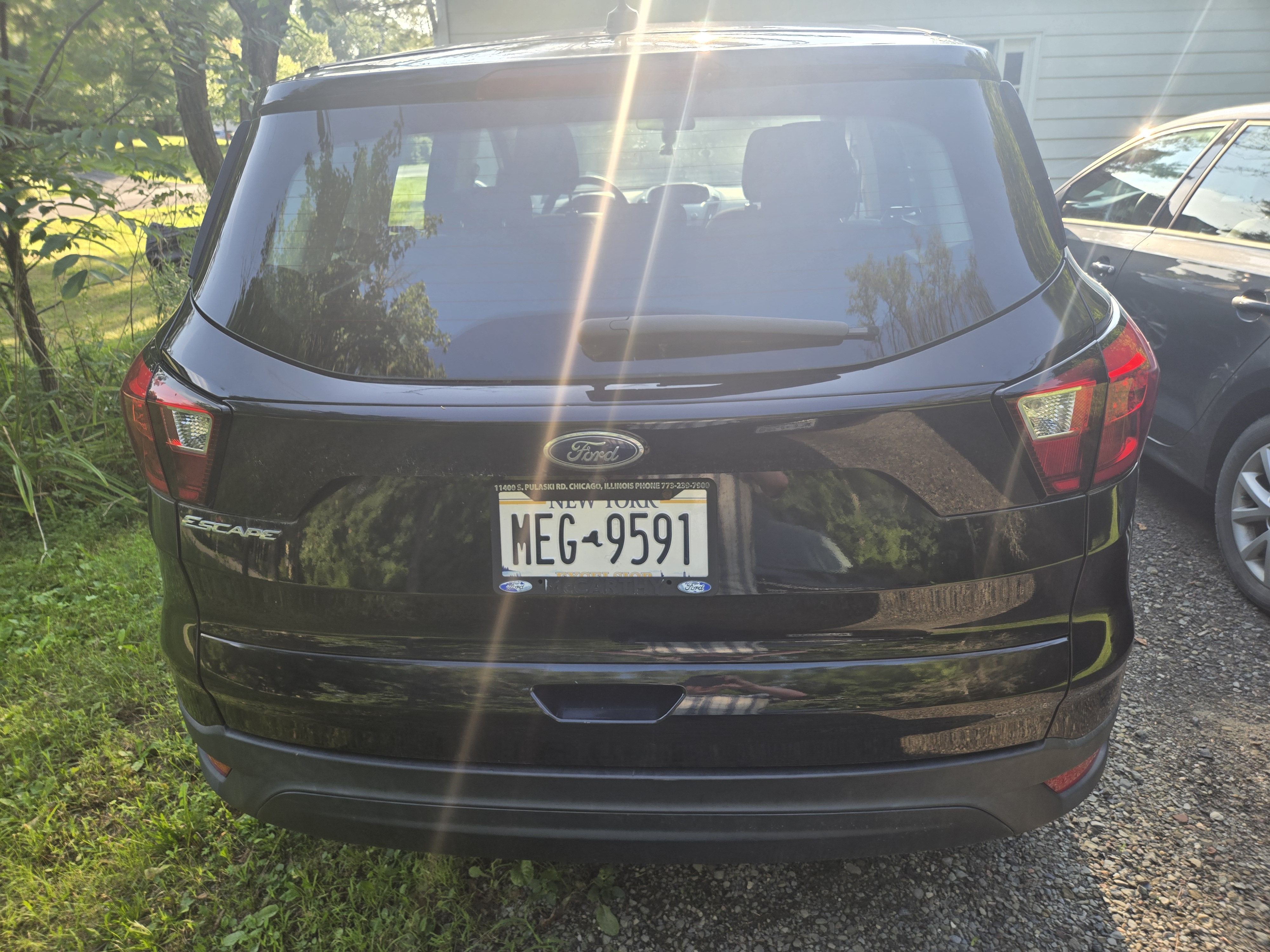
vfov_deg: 58.9
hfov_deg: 73.9
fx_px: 844
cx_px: 635
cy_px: 476
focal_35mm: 23
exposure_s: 1/234
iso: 25
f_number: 1.8
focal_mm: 5.4
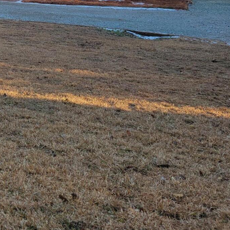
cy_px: -32
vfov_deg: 23.9
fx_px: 504
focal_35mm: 67
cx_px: -9
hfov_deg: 24.4
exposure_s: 1/245
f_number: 1.8
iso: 40
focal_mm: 5.4
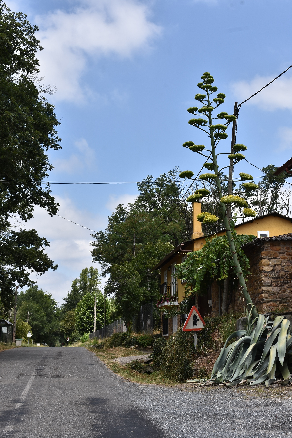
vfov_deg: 37.9
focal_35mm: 52
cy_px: 219
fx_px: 639
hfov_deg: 25.8
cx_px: 146
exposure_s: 1/200
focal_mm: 35
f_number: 10
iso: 100
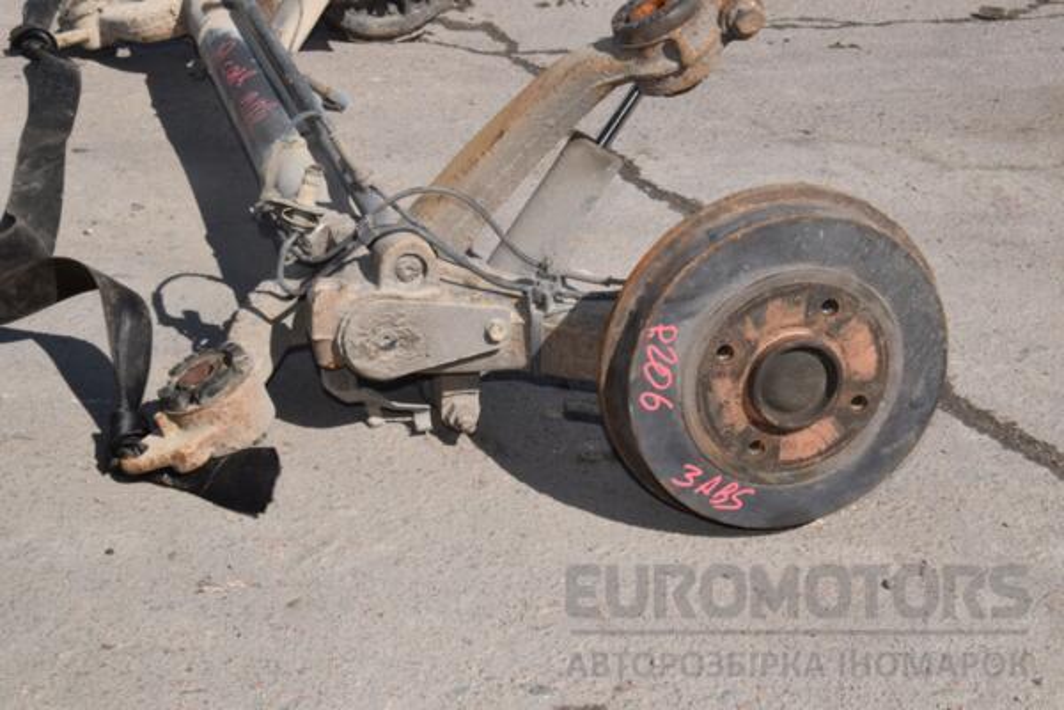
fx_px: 2128
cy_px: 355
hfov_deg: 28.1
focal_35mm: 72
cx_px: 532
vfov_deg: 18.9
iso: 800
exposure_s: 1/200
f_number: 29
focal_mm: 48
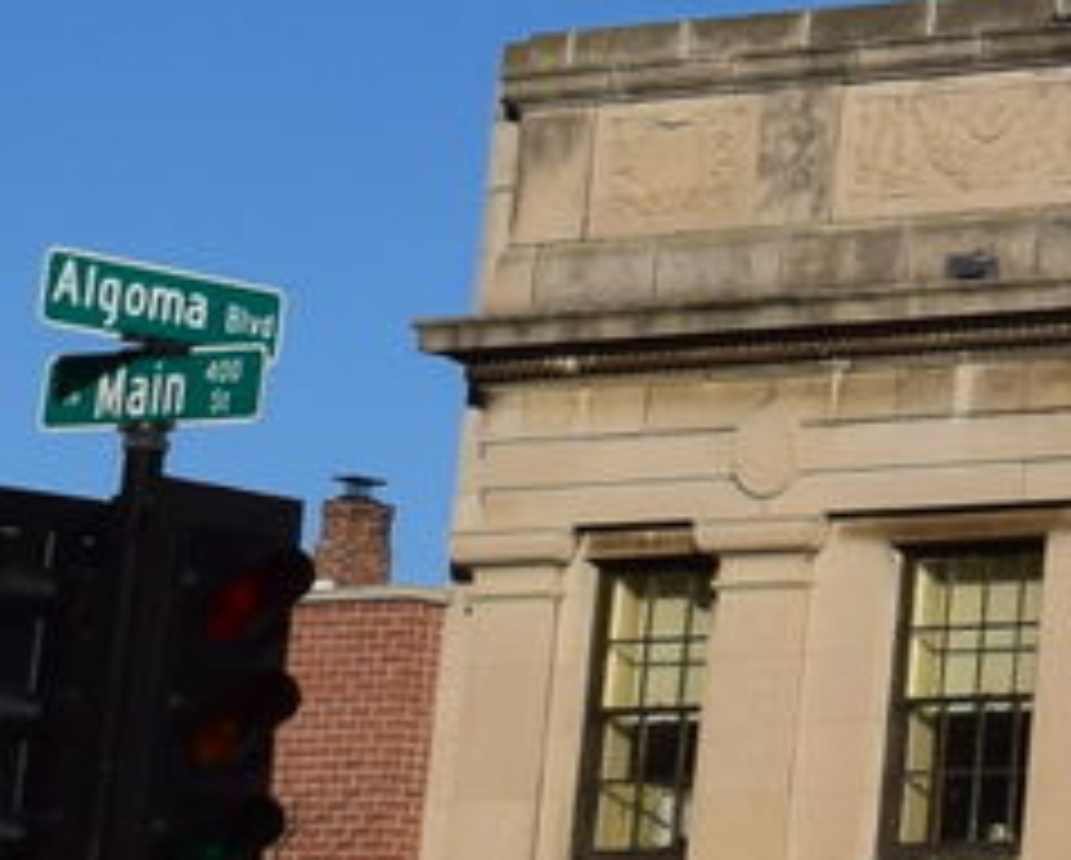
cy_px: -982
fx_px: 7204
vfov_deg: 6.6
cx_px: 3159
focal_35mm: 227
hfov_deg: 7.5
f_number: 11
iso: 200
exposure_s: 1/640
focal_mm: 20
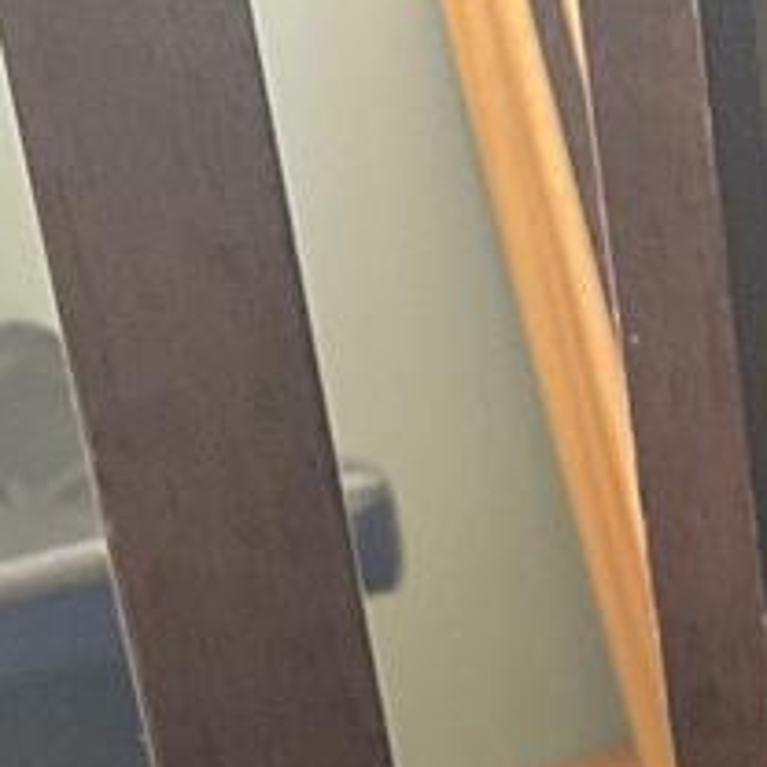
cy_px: 2004
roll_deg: -1.7
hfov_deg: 9.5
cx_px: 1833
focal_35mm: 164
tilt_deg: -37.0
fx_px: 4111
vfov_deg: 9.2
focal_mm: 3
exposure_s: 1/60
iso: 100
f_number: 1.8
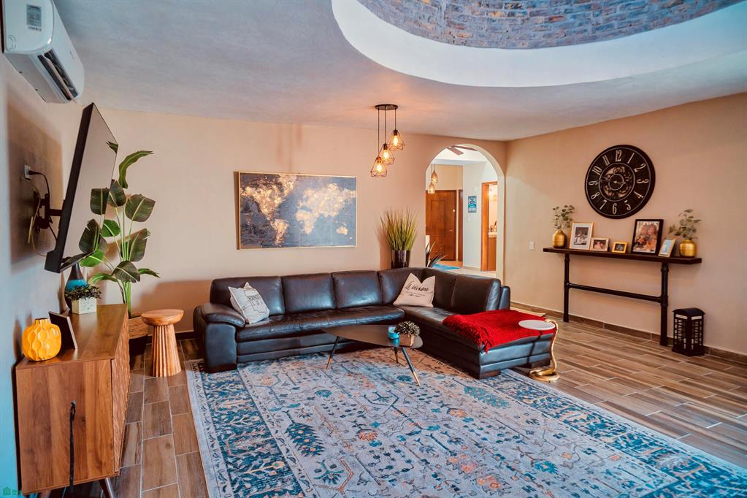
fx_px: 415
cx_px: 374
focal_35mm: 20
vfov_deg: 61.9
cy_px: 249
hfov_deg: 84.0
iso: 500
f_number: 3.5
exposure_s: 1/60
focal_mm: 20
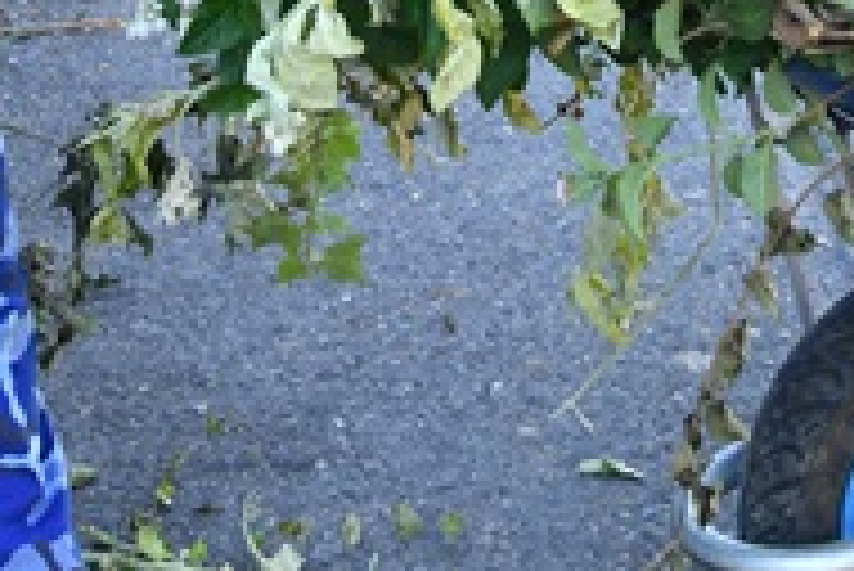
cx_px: 557
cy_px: -805
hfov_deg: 16.2
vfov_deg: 9.6
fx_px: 2991
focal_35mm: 126
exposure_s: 1/200
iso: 640
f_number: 7.1
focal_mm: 24
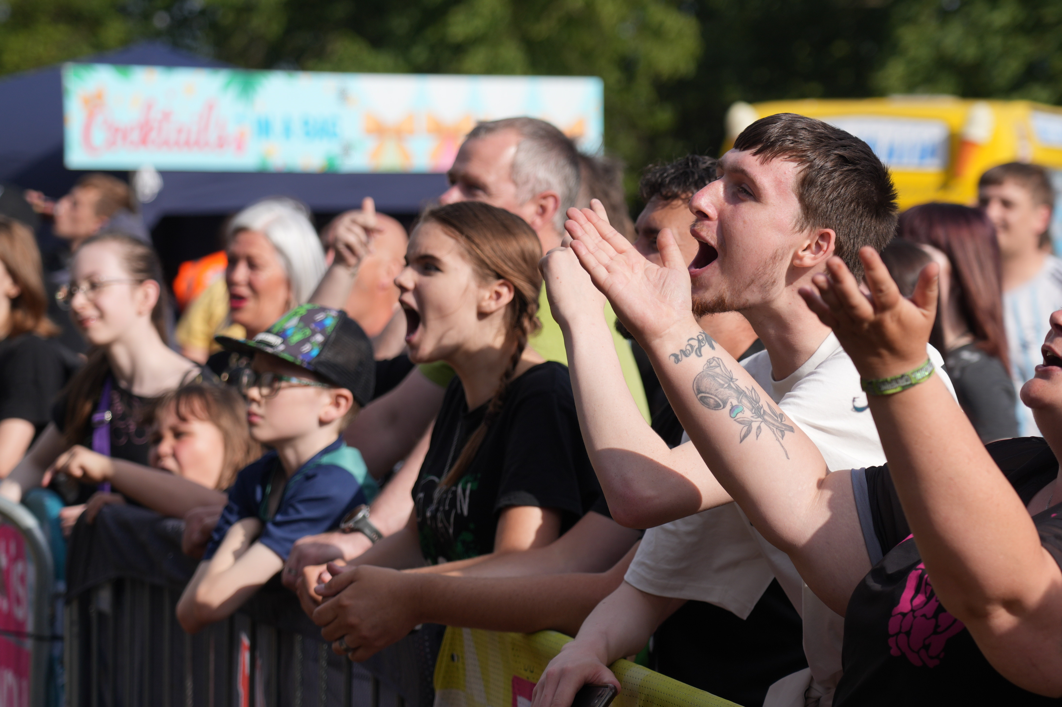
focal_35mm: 158
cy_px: 354
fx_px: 4645
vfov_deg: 8.7
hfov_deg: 13.0
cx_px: 531
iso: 100
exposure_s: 1/1000
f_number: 4.5
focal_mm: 105
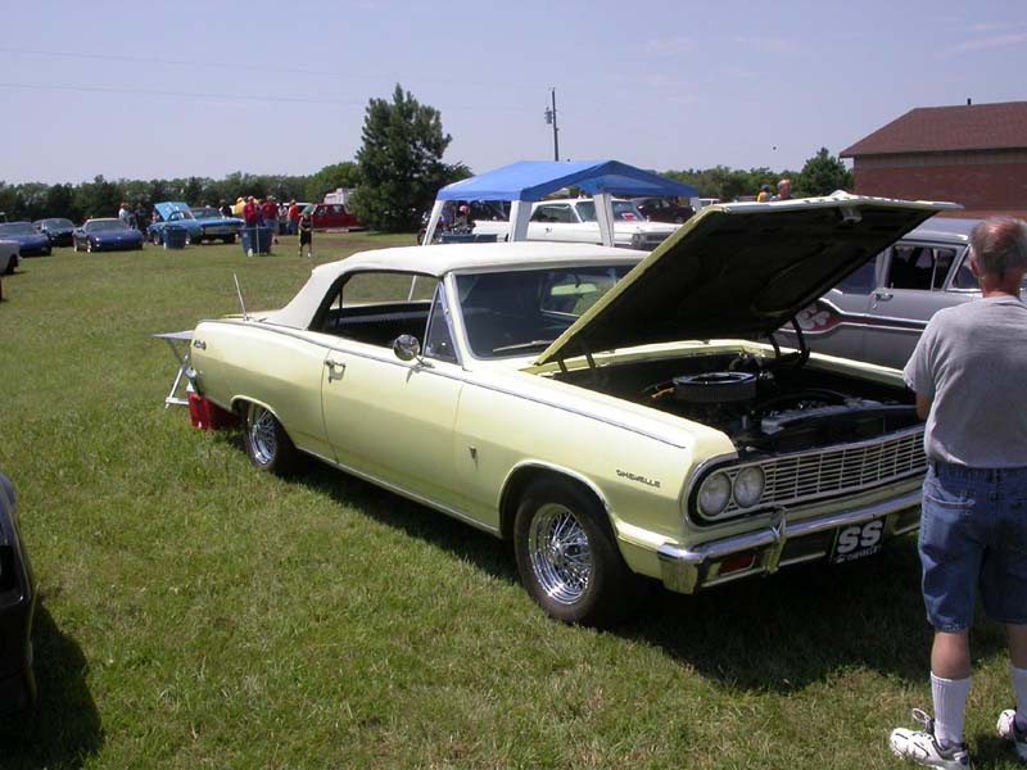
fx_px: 1127
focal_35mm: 38
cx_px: 514
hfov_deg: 49.0
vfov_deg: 37.7
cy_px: 385
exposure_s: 1/419
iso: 100
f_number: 7.5
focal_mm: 7.85
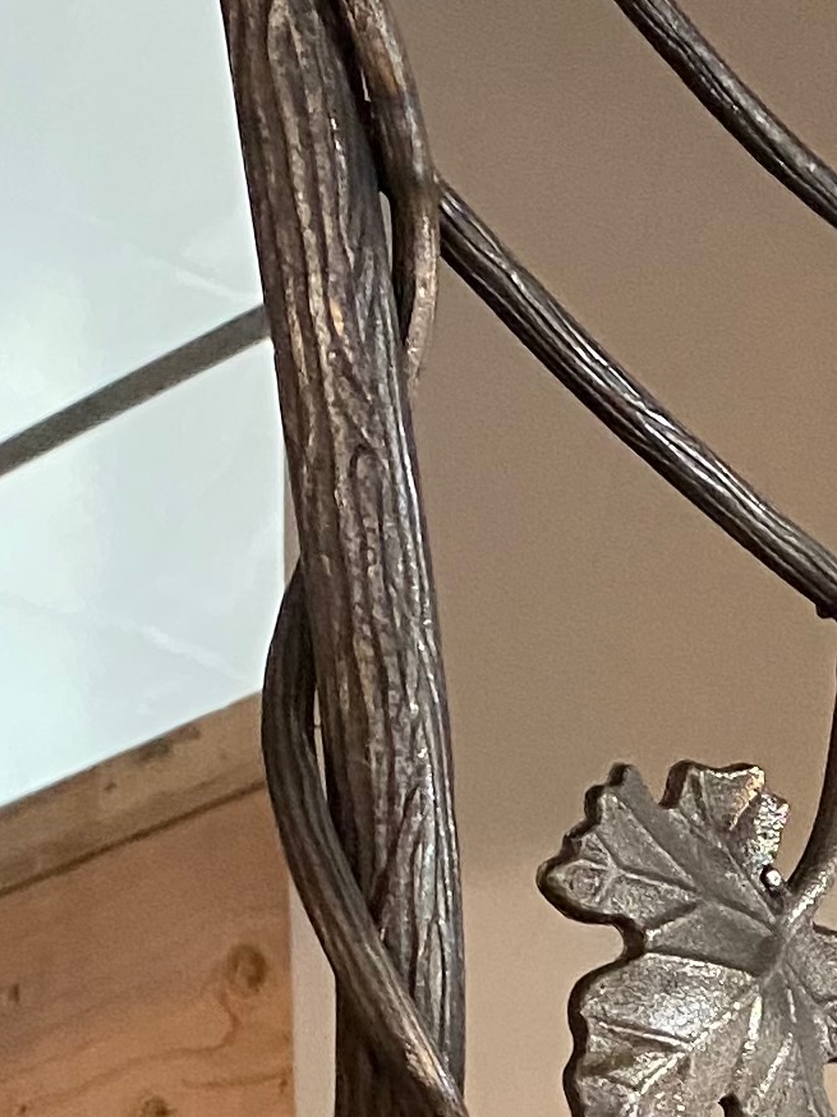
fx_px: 3871
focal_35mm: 120
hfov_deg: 12.0
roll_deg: +2.7
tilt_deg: +7.8
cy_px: 1943
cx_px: 1080
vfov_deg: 14.6
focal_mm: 4.25
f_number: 1.8
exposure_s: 1/60
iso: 320
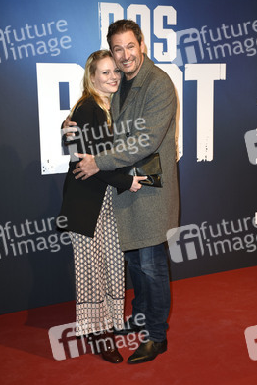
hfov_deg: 22.3
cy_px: 190
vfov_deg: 32.9
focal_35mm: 61
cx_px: 128
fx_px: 653
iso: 500
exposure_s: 1/160
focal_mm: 40
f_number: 6.3
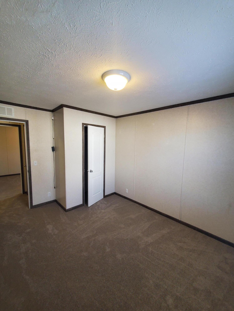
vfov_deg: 106.2
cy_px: 156
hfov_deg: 89.9
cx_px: 117
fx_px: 117
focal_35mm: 13
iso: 160
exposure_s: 1/60
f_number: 2.2
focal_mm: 1.8
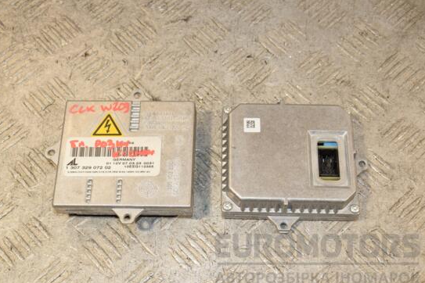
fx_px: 744
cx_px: 200
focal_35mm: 63
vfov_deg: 21.6
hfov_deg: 31.9
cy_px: 142
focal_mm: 38
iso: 800
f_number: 7.1
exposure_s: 1/200
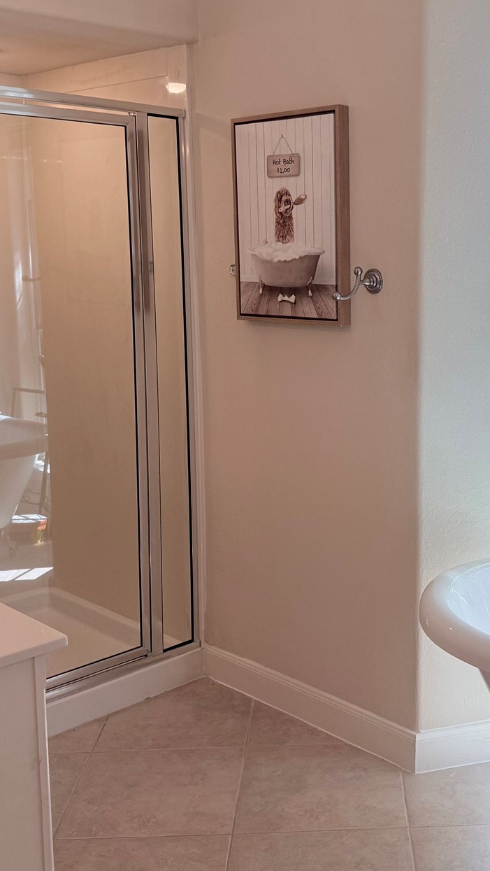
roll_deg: -0.1
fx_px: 992
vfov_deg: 47.2
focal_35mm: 43
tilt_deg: -7.9
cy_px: 378
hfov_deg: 27.2
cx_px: 384
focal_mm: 6.76
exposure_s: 1/481
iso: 100
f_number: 1.78
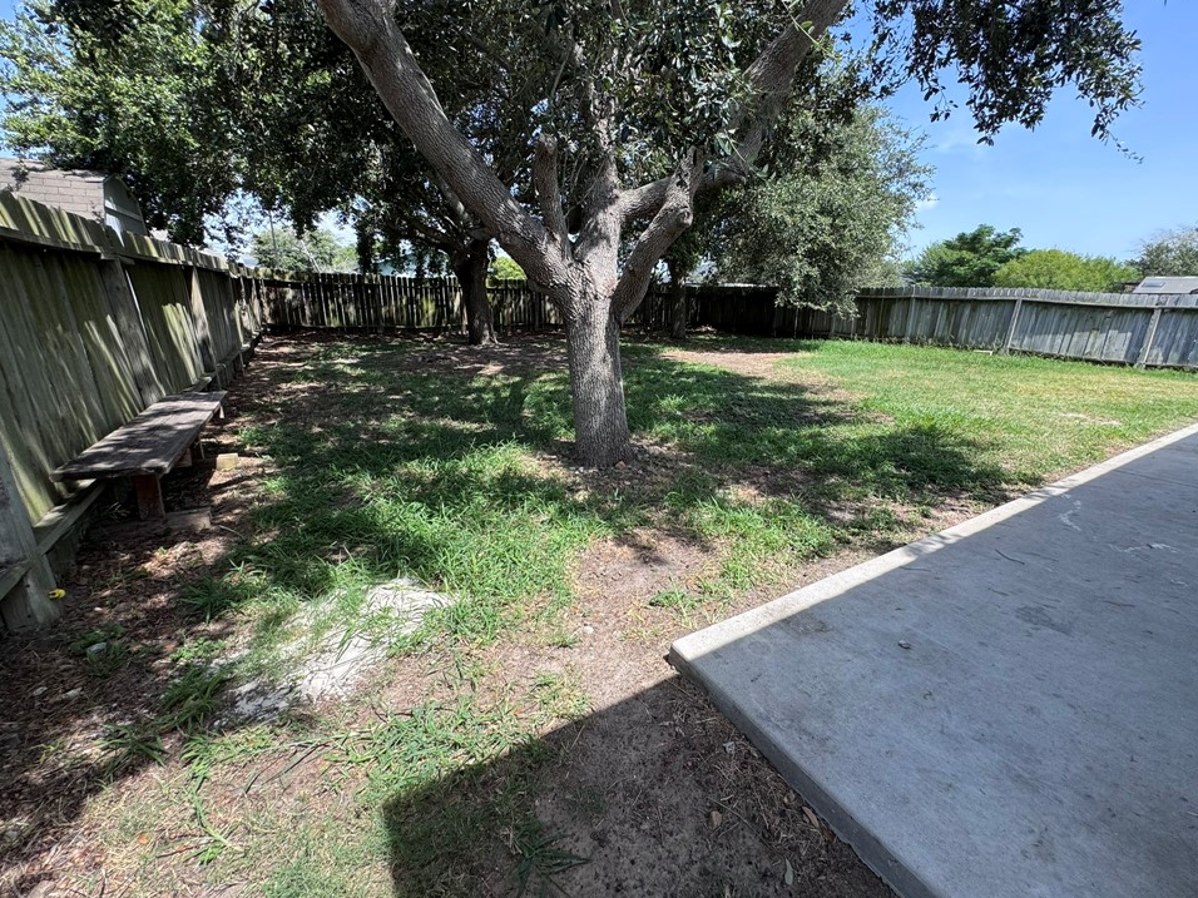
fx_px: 519
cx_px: 639
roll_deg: -0.9
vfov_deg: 81.7
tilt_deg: -13.9
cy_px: 422
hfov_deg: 98.0
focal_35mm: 15
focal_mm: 2.22
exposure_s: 1/636
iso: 40
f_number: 2.2
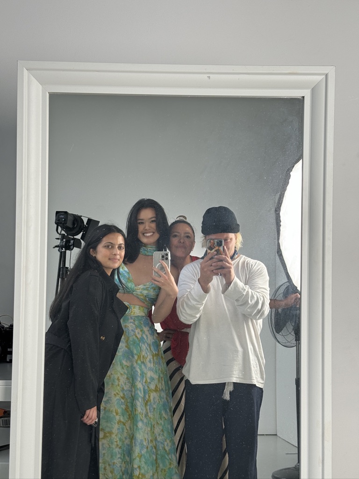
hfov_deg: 30.3
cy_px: 240
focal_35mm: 48
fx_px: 664
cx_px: 180
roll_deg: -2.0
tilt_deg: -5.6
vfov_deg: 39.7
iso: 50
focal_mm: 6.86
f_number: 1.78
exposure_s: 1/156
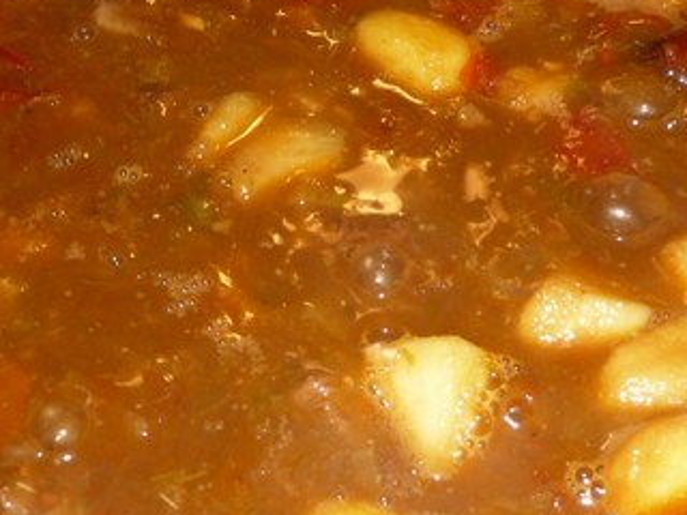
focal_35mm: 72
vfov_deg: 20.4
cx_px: 344
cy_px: 242
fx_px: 1429
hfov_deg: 27.0
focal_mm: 6
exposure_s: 1/30
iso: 100
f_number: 3.7
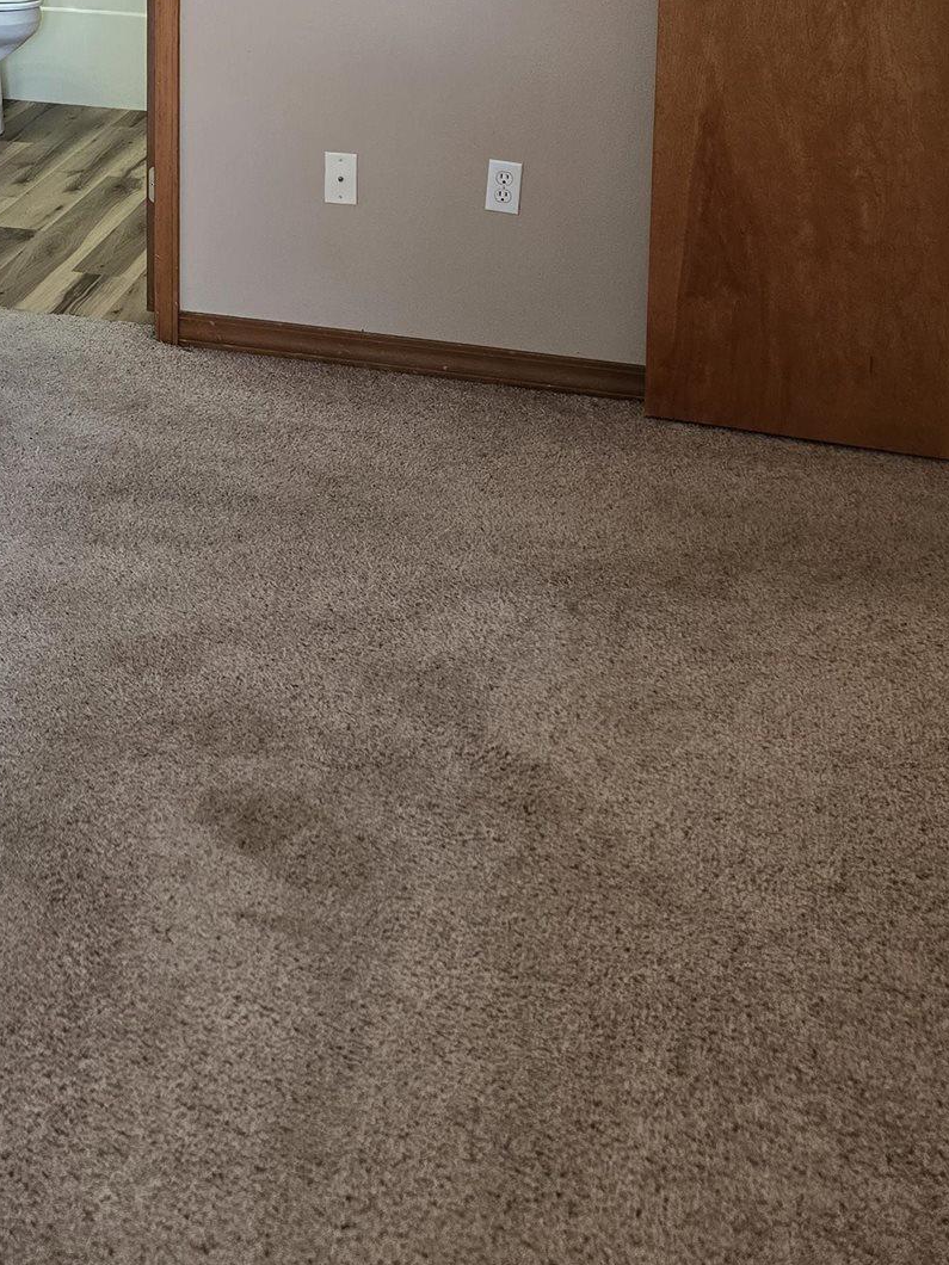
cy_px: -61
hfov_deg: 27.8
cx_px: 63
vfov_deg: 34.1
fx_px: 1828
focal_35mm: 50
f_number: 1.7
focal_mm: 6.3
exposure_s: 1/120
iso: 250
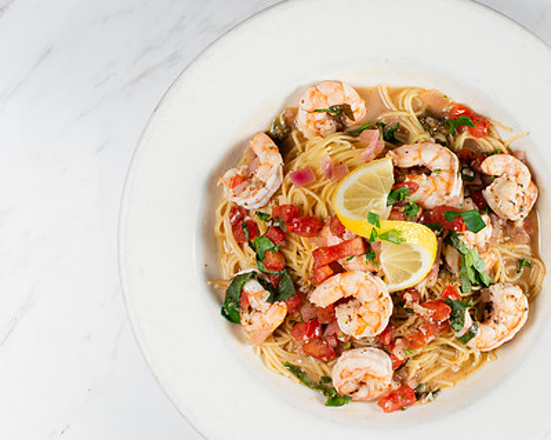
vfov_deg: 18.5
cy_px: 228
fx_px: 1353
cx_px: 360
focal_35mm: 83
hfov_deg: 22.9
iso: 200
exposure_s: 1/200
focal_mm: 50
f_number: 10
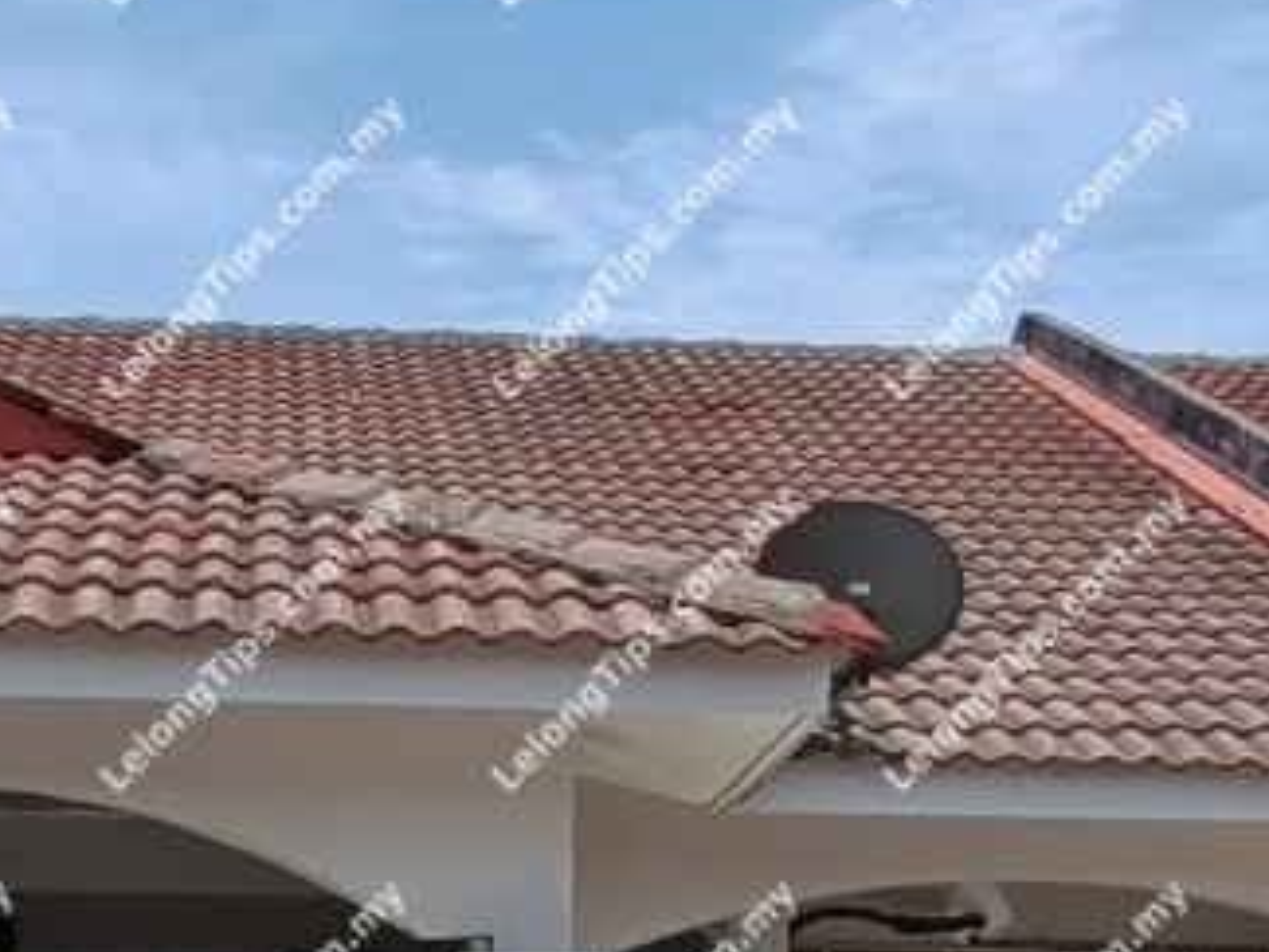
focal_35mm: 66
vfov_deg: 21.4
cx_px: 494
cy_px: 968
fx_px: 2420
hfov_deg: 29.3
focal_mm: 1.67
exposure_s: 1/1816
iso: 50
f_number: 2.2
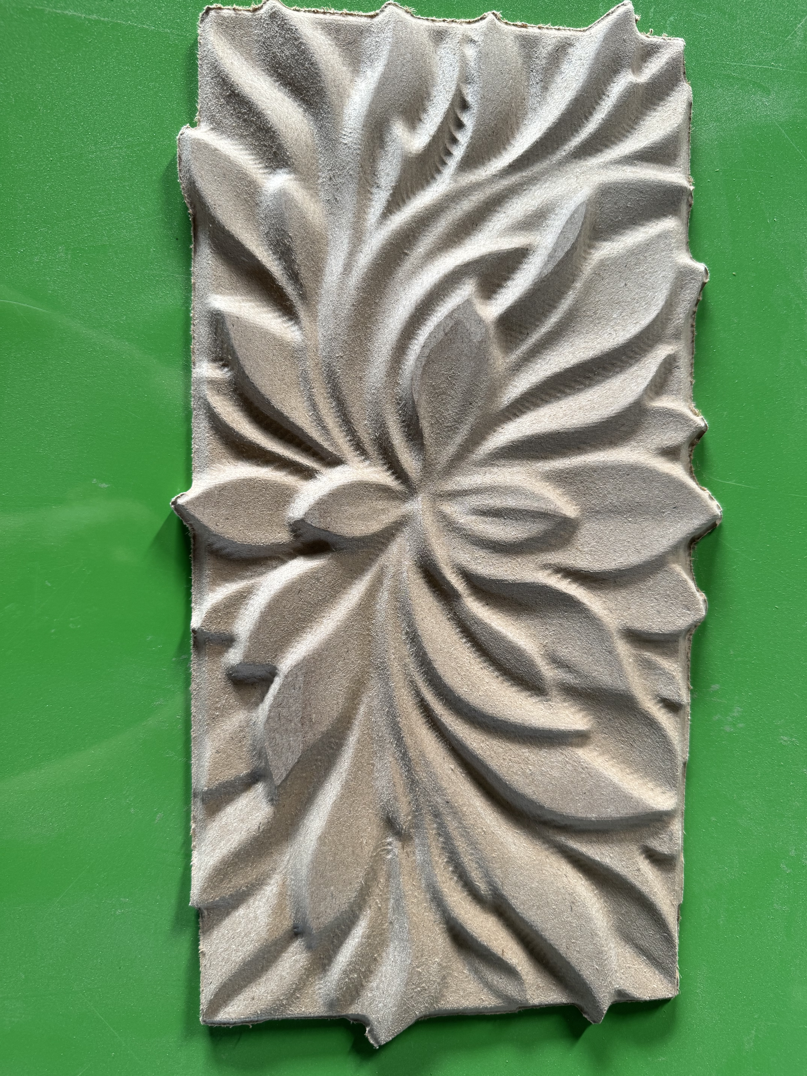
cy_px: 538
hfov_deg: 56.8
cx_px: 404
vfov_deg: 71.6
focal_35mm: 24
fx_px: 746
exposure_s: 1/121
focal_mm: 6.76
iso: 125
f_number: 1.78
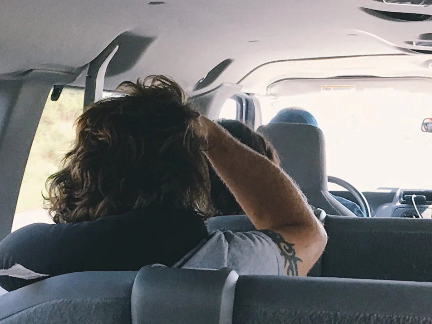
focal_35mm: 78
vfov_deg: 18.8
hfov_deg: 25.0
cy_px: 226
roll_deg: +0.8
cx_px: 261
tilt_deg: -3.9
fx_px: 973
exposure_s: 1/30
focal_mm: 4.15
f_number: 2.2
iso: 32
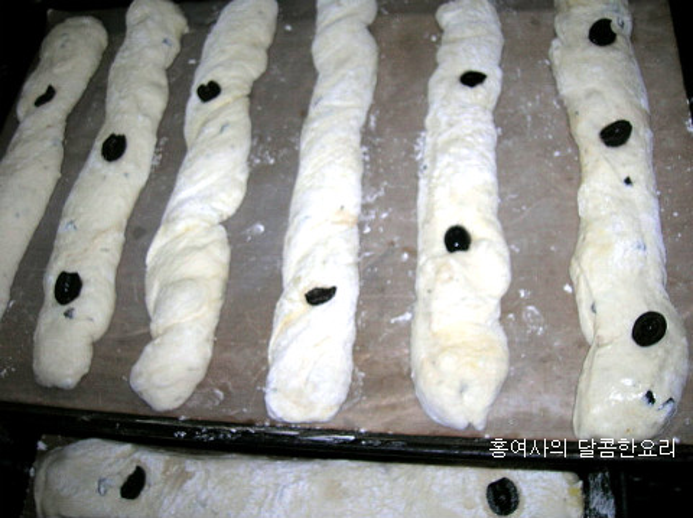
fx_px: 680
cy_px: 259
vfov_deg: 41.7
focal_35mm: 34
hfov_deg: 54.0
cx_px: 346
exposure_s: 1/60.1
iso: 50
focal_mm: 5.7
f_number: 2.9
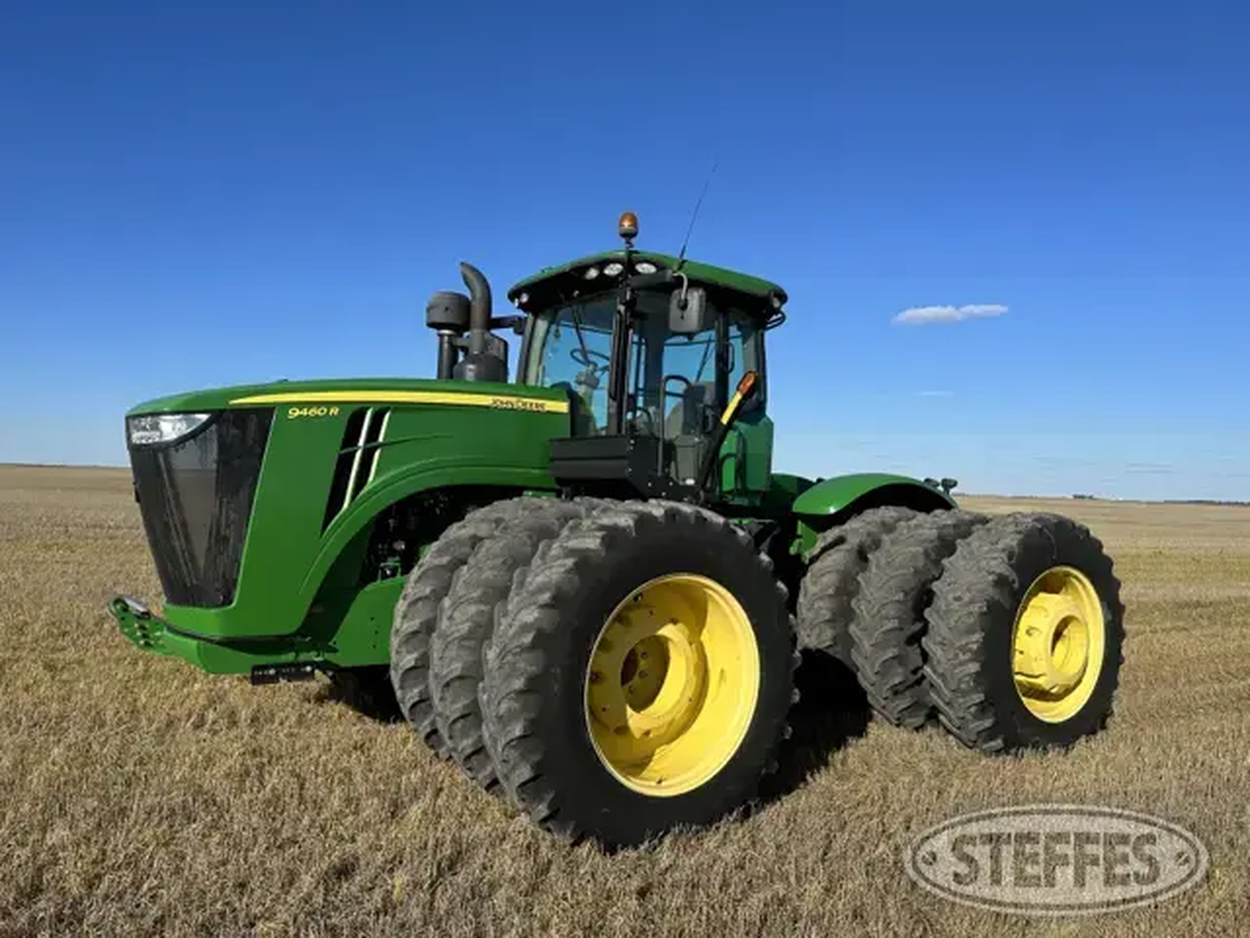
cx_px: 625
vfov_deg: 56.8
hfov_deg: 71.6
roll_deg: -1.3
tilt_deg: +0.0
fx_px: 867
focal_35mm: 24
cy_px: 469
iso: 80
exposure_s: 1/4762
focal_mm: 6.86
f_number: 1.78
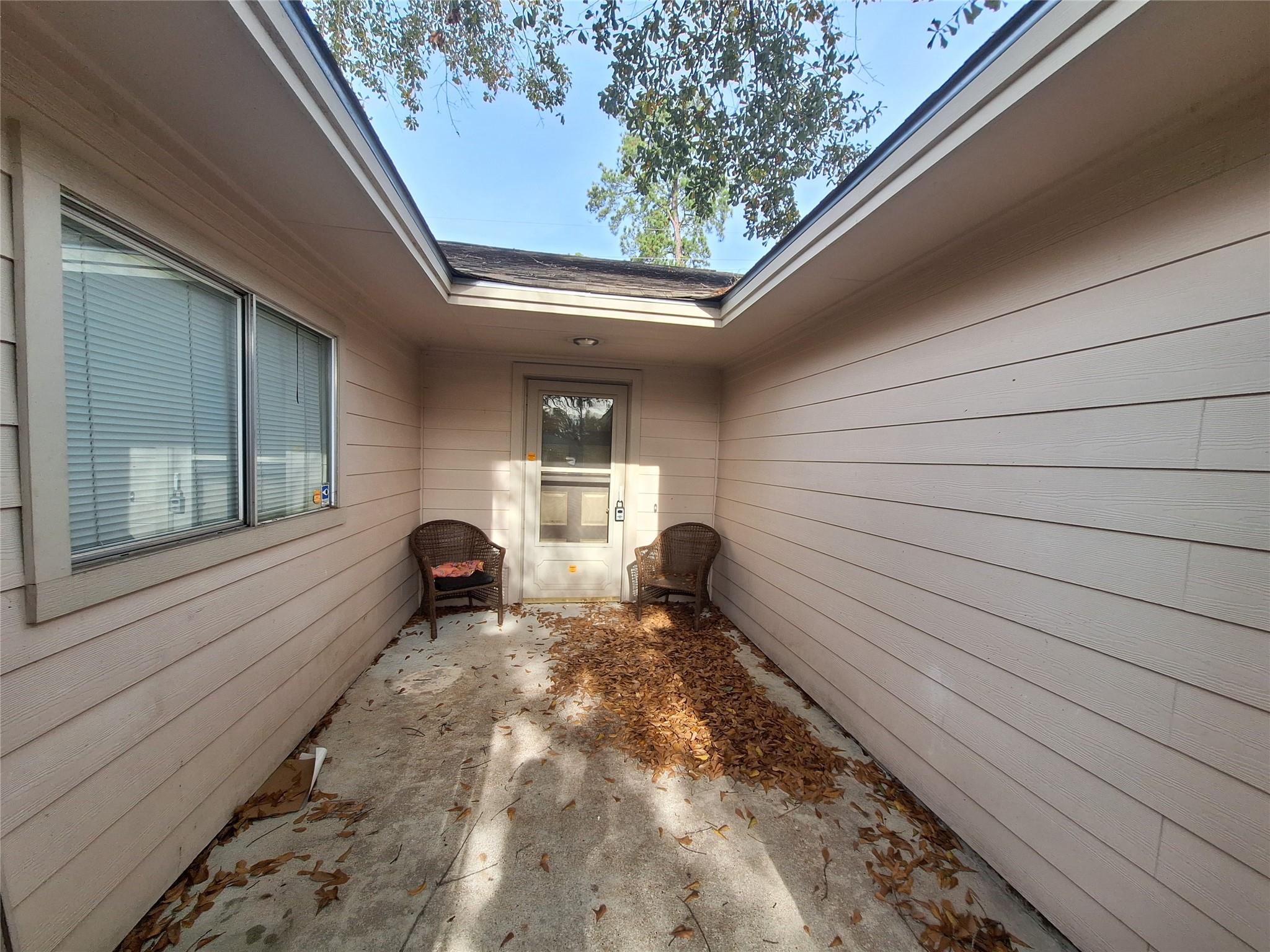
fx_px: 477
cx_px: 635
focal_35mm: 13
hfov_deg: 106.2
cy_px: 476
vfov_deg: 89.9
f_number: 2.2
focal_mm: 1.74
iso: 40
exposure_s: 1/475
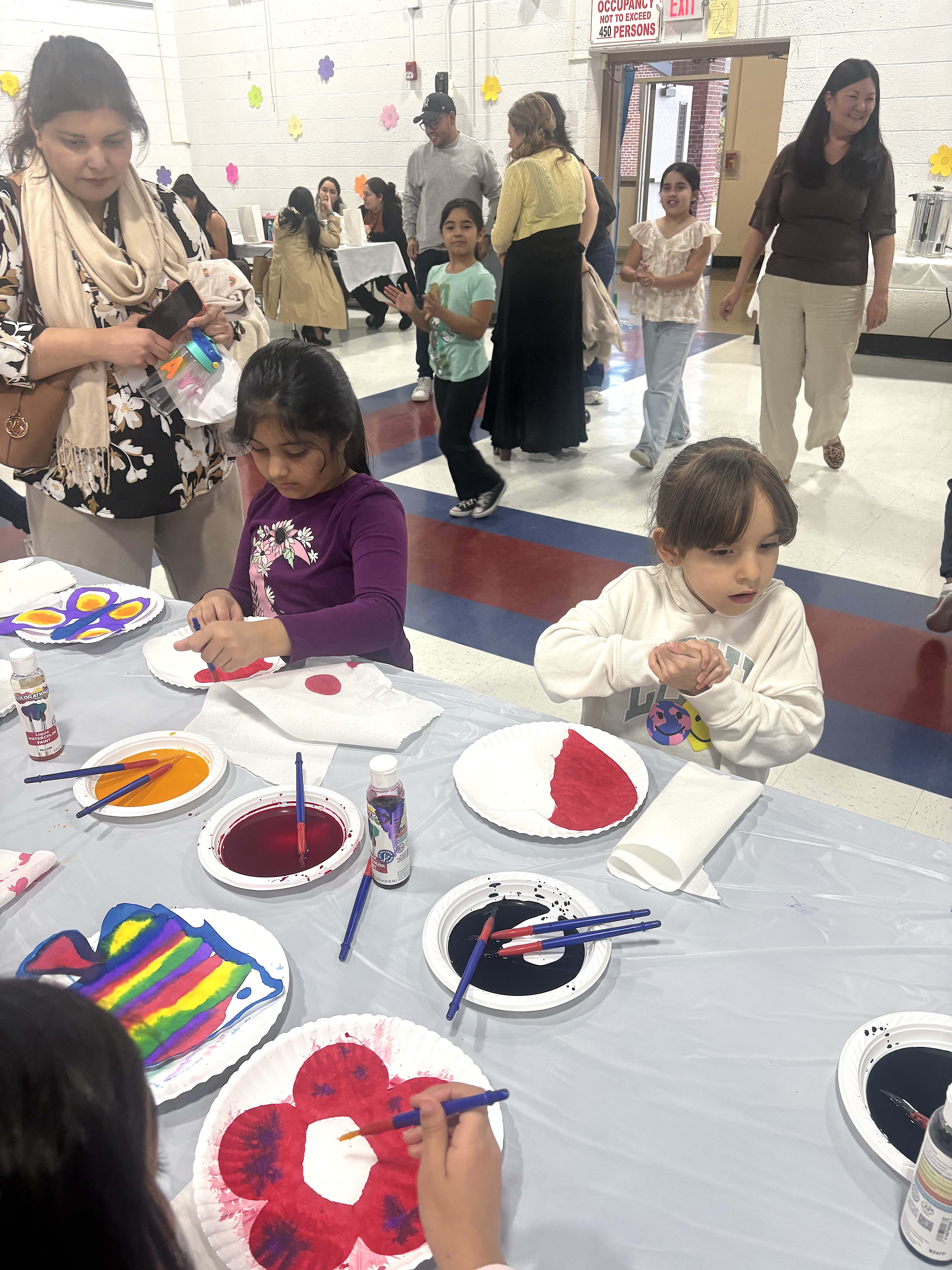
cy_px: 635
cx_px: 476
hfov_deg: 53.1
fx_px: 953
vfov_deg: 67.3
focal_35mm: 26
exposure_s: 1/120
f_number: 1.6
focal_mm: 5.96
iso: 125
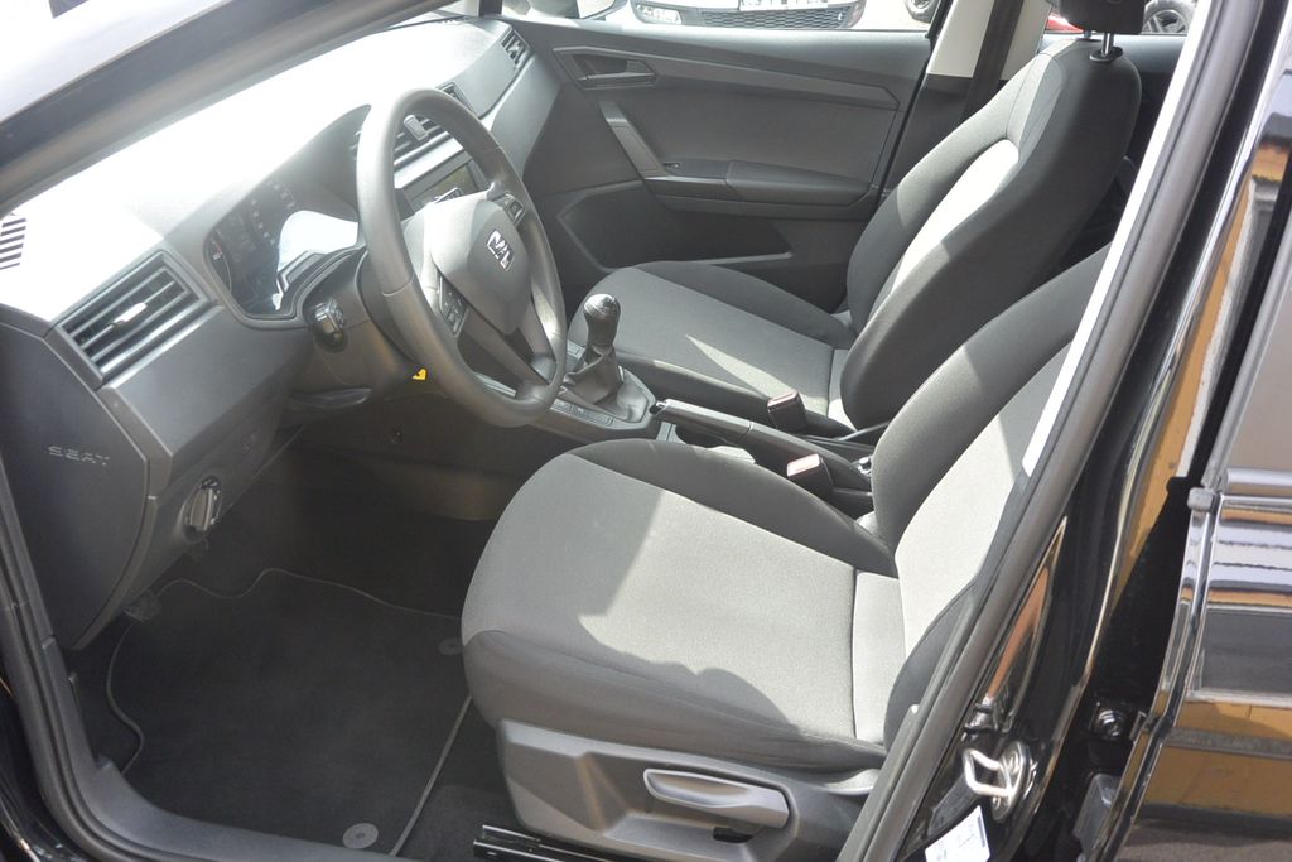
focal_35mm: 29
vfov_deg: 45.0
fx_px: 1041
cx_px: 646
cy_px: 431
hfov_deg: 63.7
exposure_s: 1/200
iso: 200
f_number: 3.5
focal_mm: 11
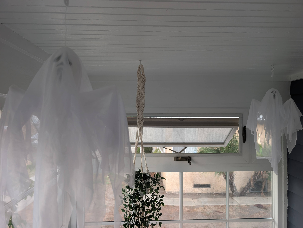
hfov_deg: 71.5
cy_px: 114
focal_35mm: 24
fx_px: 210
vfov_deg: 56.9
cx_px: 152
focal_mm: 6.9
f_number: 1.68
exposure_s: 1/9.73
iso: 72
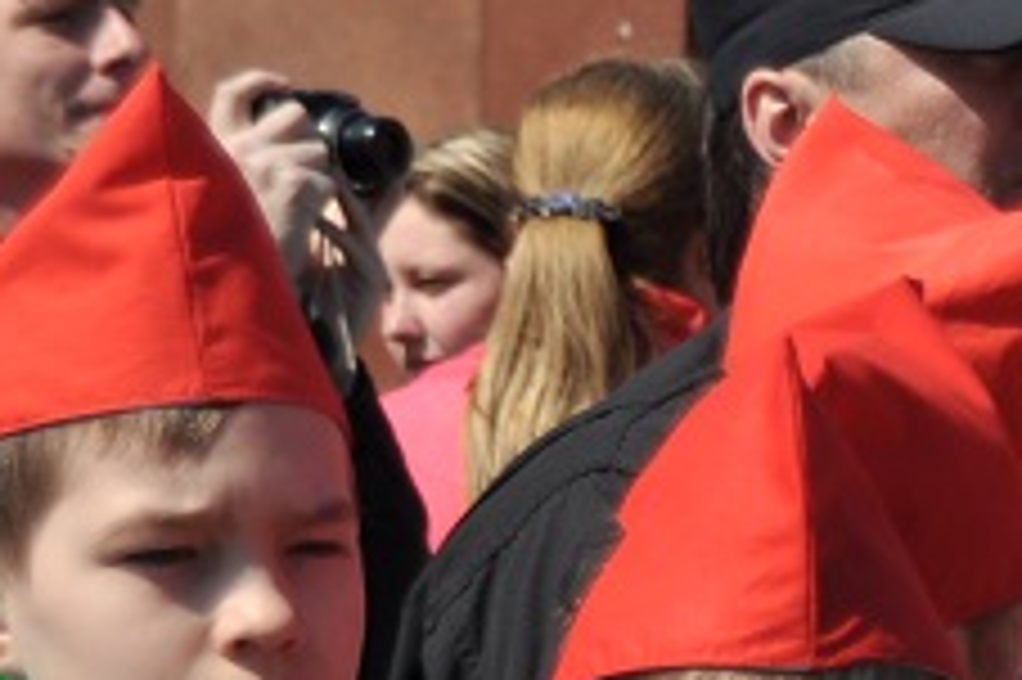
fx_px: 12538
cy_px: 1223
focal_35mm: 442
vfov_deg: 3.1
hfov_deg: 4.5
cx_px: 2555
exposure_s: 1/1000
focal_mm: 52
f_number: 5
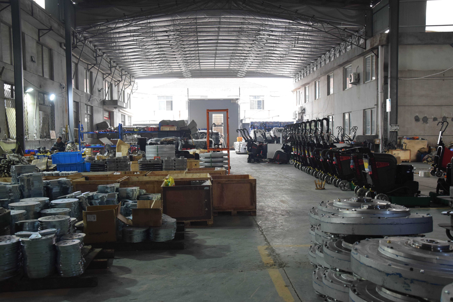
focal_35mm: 36
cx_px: 226
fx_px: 453
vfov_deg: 36.9
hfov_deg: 53.1
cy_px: 151
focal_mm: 24
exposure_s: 1/45
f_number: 5.6
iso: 1000
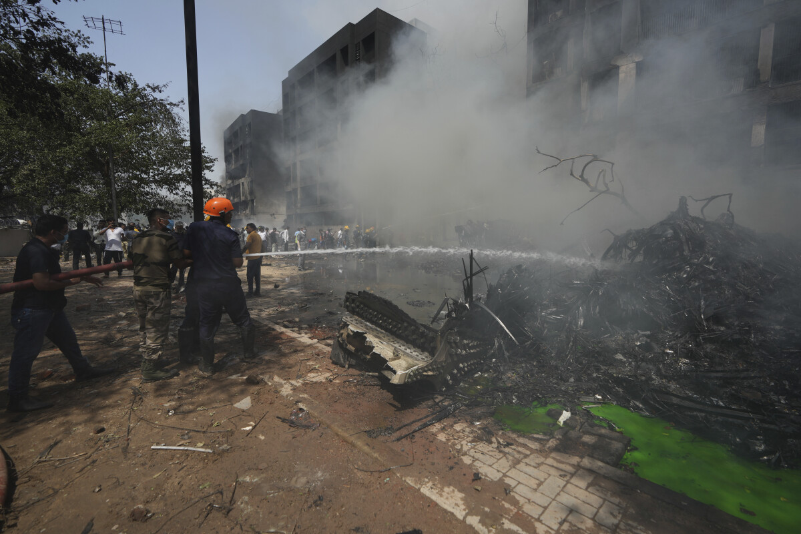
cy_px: 267
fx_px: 356
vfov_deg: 73.7
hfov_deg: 96.7
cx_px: 400
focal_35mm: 16
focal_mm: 16
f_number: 5
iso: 125
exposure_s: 1/800
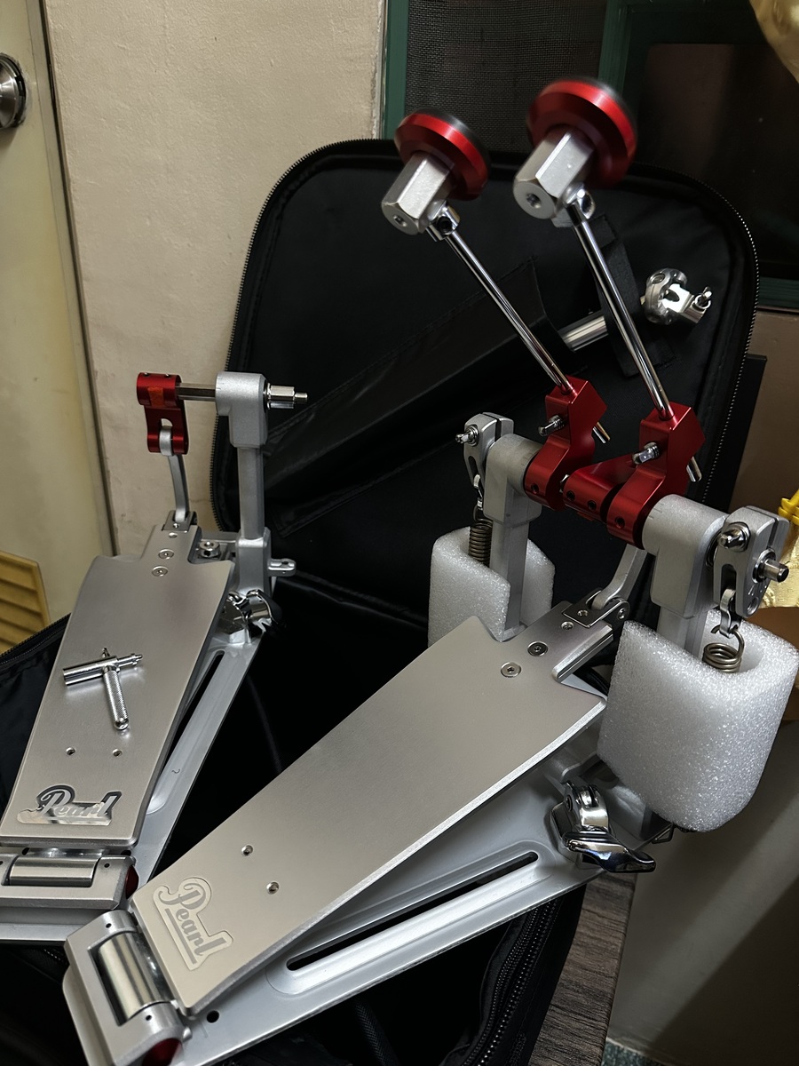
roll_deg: -3.1
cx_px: 400
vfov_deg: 71.6
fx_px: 739
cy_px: 533
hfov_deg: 56.8
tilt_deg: -26.0
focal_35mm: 24
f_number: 1.78
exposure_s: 1/60
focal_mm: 6.86
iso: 500
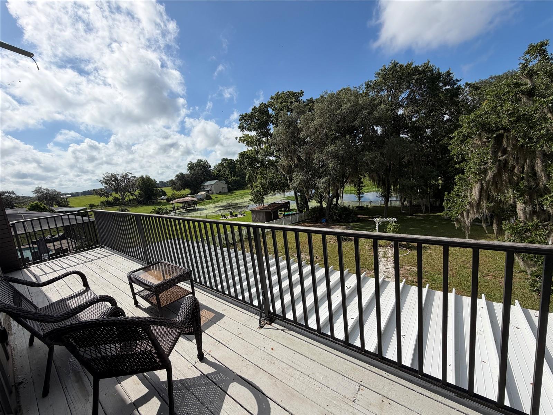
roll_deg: +7.0
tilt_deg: -8.3
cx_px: 276
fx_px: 224
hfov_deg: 102.1
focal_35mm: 14
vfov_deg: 85.7
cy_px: 208
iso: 20
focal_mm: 2.22
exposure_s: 1/1572
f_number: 2.2
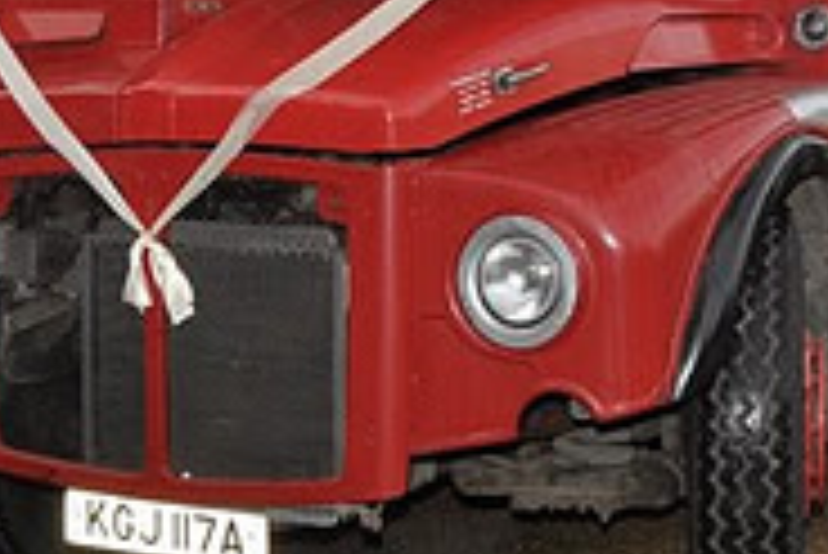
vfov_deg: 15.1
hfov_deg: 23.1
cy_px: -234
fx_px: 1956
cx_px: 778
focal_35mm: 85
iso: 500
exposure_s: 1/200
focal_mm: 18
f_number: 11
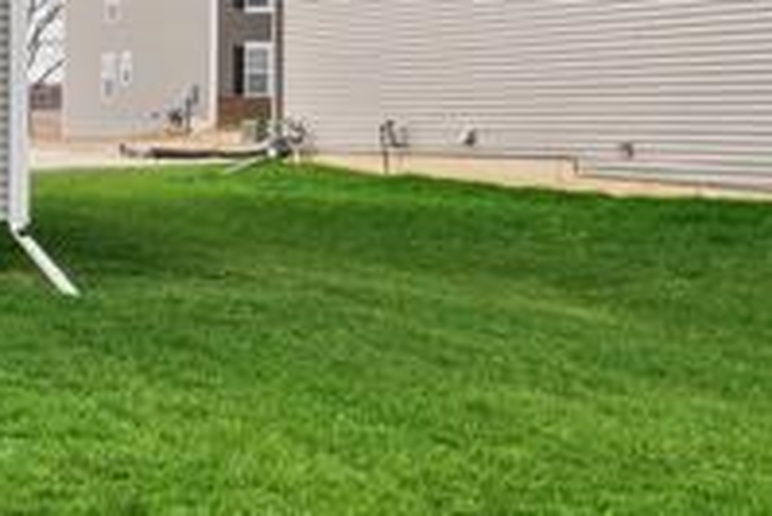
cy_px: -21
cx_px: -830
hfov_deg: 17.8
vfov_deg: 18.4
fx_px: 1545
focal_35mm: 72
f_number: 9
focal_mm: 14
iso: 64
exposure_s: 1/20
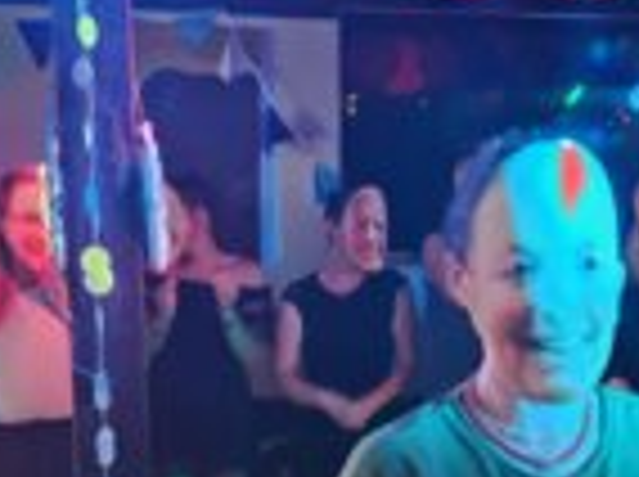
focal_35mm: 65
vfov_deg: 21.7
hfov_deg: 29.8
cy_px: 477
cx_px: 396
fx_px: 1198
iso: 1600
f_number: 1.8
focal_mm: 5.4
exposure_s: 1/20
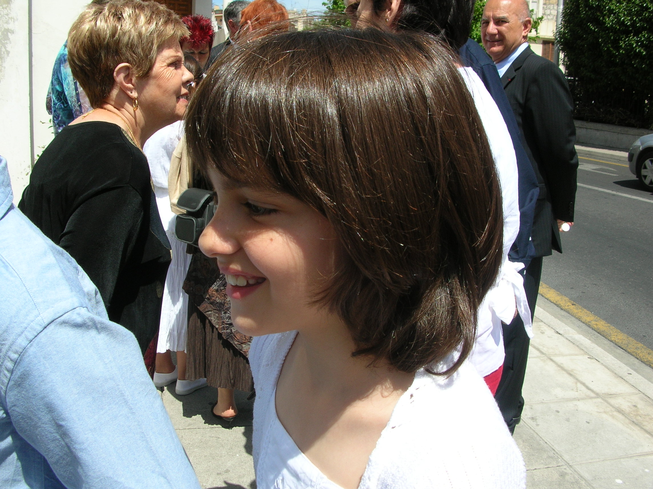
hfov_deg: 52.7
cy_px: 244
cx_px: 326
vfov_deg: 40.6
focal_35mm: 35
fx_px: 660
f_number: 5.6
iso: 50
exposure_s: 1/267
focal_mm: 5.8
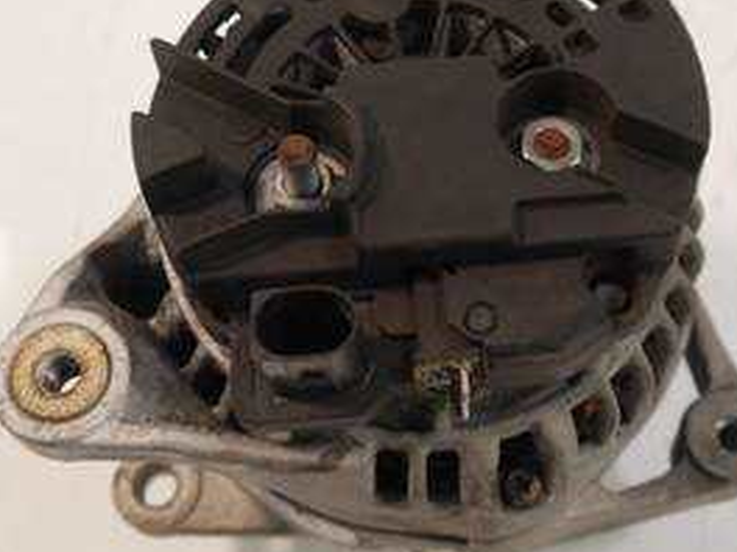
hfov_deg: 37.5
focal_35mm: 51
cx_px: 377
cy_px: 245
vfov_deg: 28.5
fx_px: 1086
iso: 800
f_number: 3.5
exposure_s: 1/125
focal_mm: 14
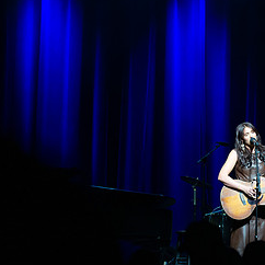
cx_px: 276
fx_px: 1663
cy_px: 238
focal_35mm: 192
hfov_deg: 9.0
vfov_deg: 9.1
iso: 400
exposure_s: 1/200
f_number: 2.8
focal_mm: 80
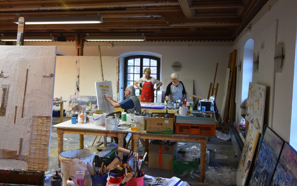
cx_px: 148
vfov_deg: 34.4
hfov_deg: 52.7
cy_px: 90
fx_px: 299
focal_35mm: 37
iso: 1000
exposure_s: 1/60
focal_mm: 24
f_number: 4
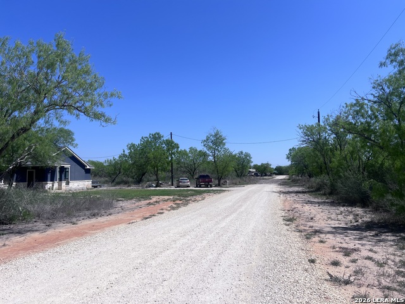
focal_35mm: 26
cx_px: 202
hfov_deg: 67.3
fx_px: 304
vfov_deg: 53.1
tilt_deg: +3.3
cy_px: 152
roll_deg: +0.7
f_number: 1.5
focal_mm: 5.7
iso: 50
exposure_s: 1/8000
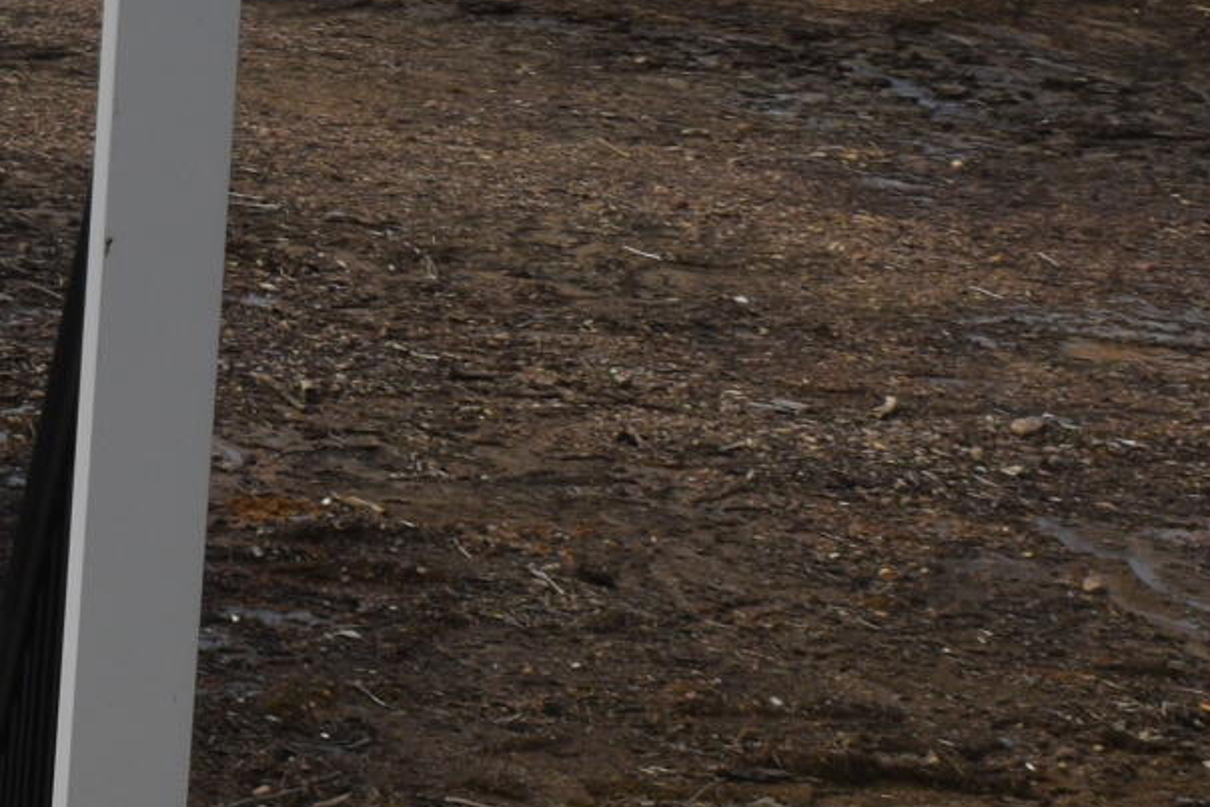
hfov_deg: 14.0
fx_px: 4505
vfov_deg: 9.8
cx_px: -777
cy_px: -543
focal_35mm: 134
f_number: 13
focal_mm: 18
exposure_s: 1/200
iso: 100
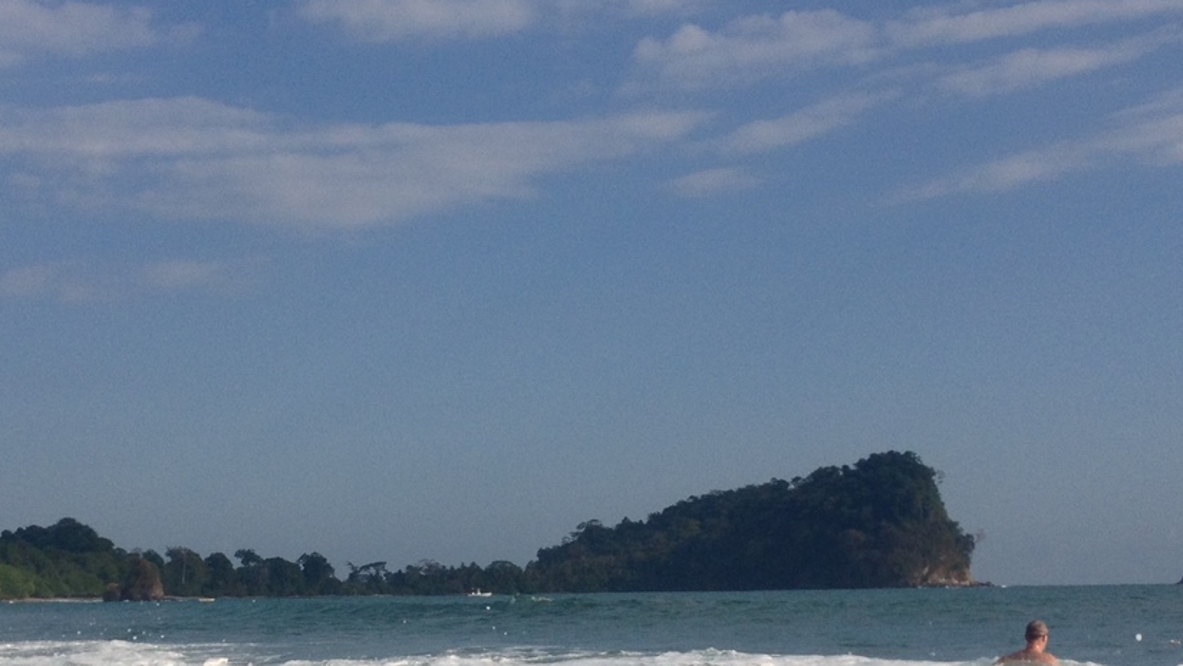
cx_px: 501
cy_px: 583
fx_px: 2322
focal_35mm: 74
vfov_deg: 16.1
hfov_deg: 28.5
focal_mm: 4.28
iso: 50
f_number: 2.4
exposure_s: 1/2762
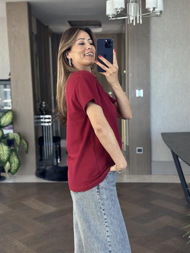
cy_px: 126
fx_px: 351
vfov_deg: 39.6
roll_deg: +0.3
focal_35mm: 48
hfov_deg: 30.3
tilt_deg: -17.3
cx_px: 95
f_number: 1.78
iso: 125
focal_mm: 6.86
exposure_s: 1/107
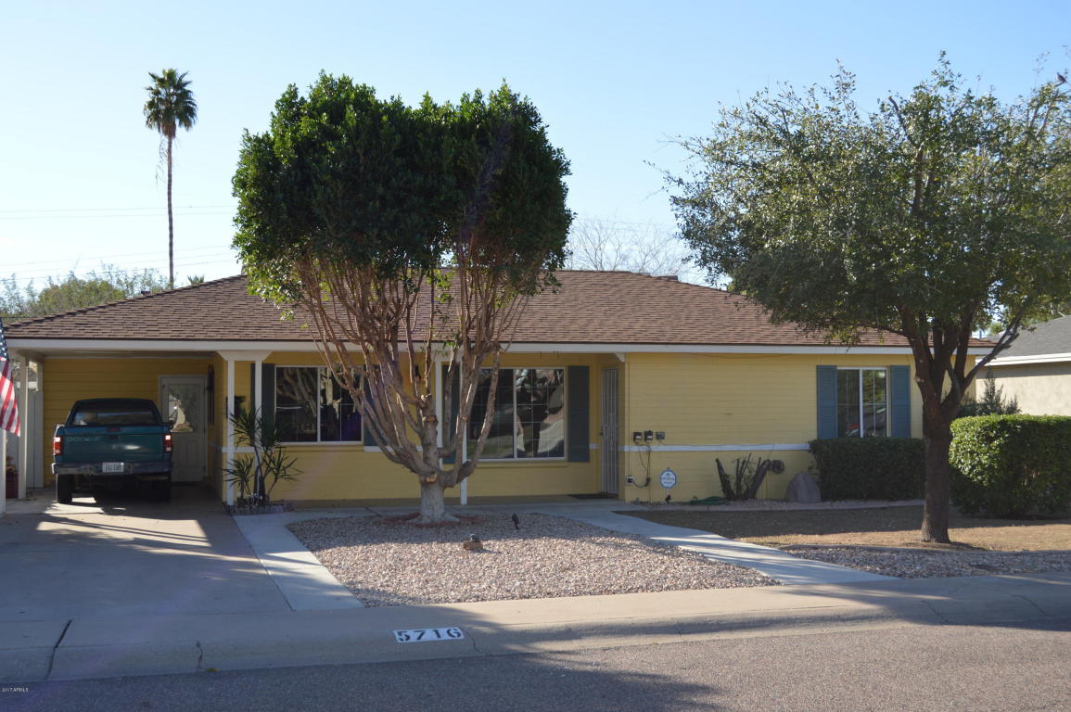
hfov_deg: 46.4
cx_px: 536
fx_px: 1248
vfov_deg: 31.8
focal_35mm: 42
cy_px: 356
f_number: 7.1
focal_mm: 28
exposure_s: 1/200
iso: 100
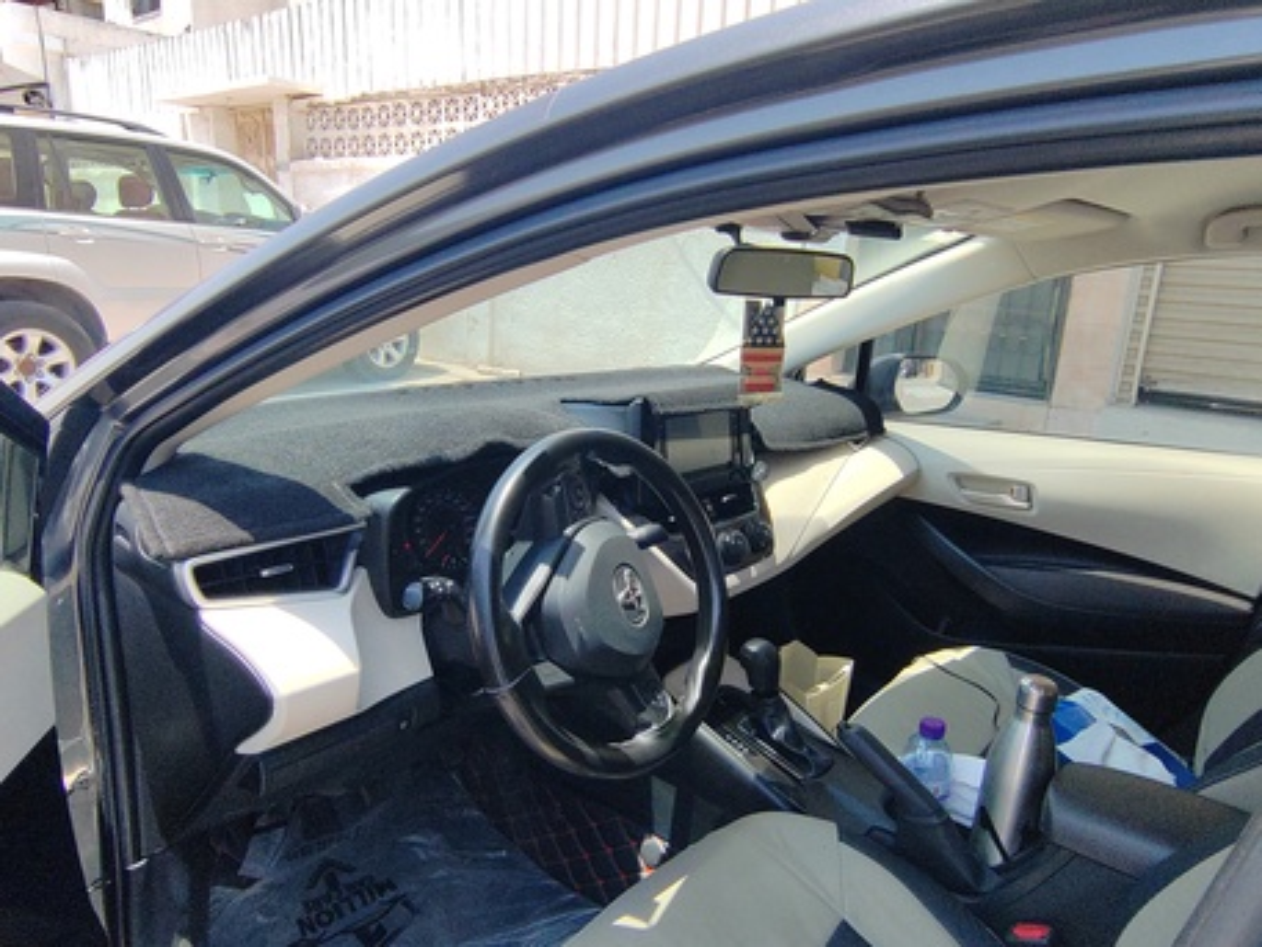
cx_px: 631
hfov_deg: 65.3
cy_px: 474
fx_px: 985
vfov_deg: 51.4
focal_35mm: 27
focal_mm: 2.16
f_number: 2.2
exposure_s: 1/500
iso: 100
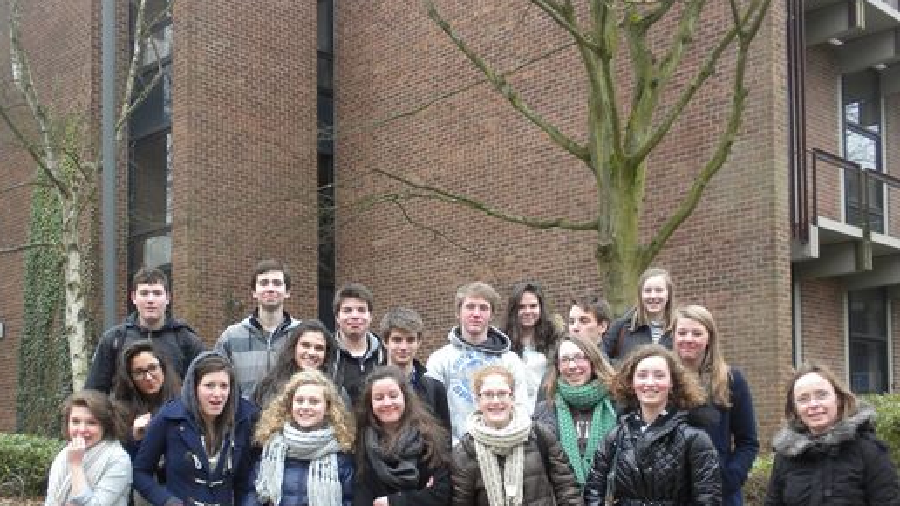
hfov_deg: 41.3
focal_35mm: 50
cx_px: 429
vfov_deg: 23.6
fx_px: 1193
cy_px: 412
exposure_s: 1/65.5
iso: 114
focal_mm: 6.6
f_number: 3.5
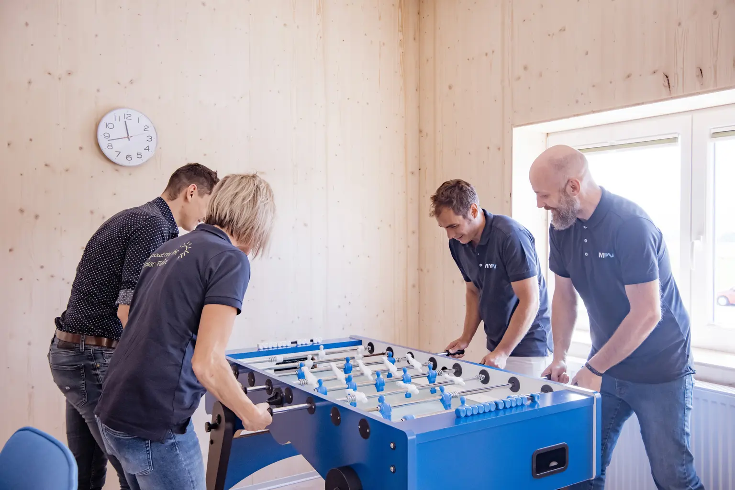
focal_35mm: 34
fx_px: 694
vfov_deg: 38.9
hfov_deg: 55.8
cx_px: 368
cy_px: 245
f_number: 6.3
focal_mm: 34
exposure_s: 1/125
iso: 500
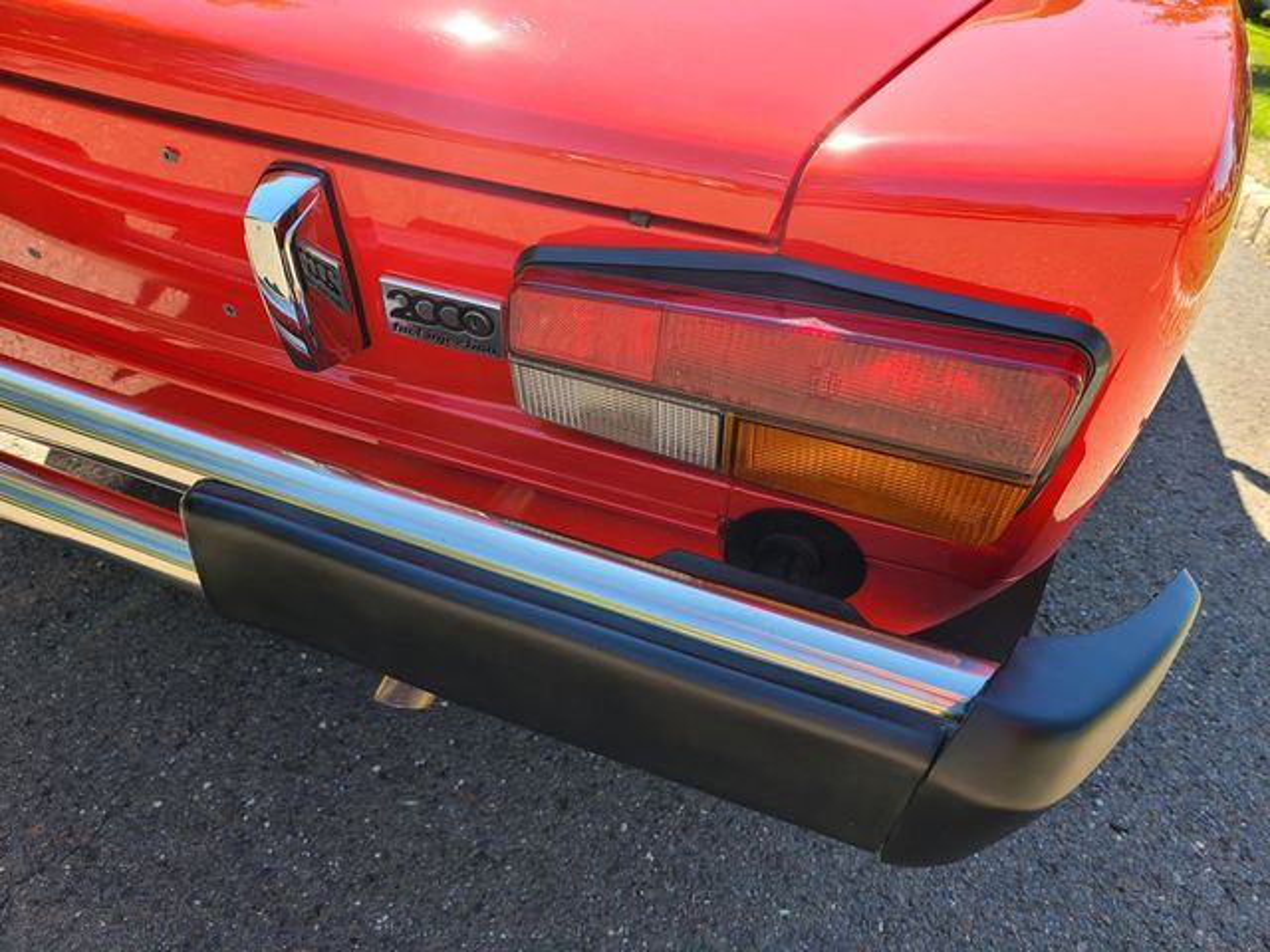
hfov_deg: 67.3
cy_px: 476
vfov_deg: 53.1
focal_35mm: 26
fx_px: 954
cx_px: 635
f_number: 1.8
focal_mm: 5.4
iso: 40
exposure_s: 1/371
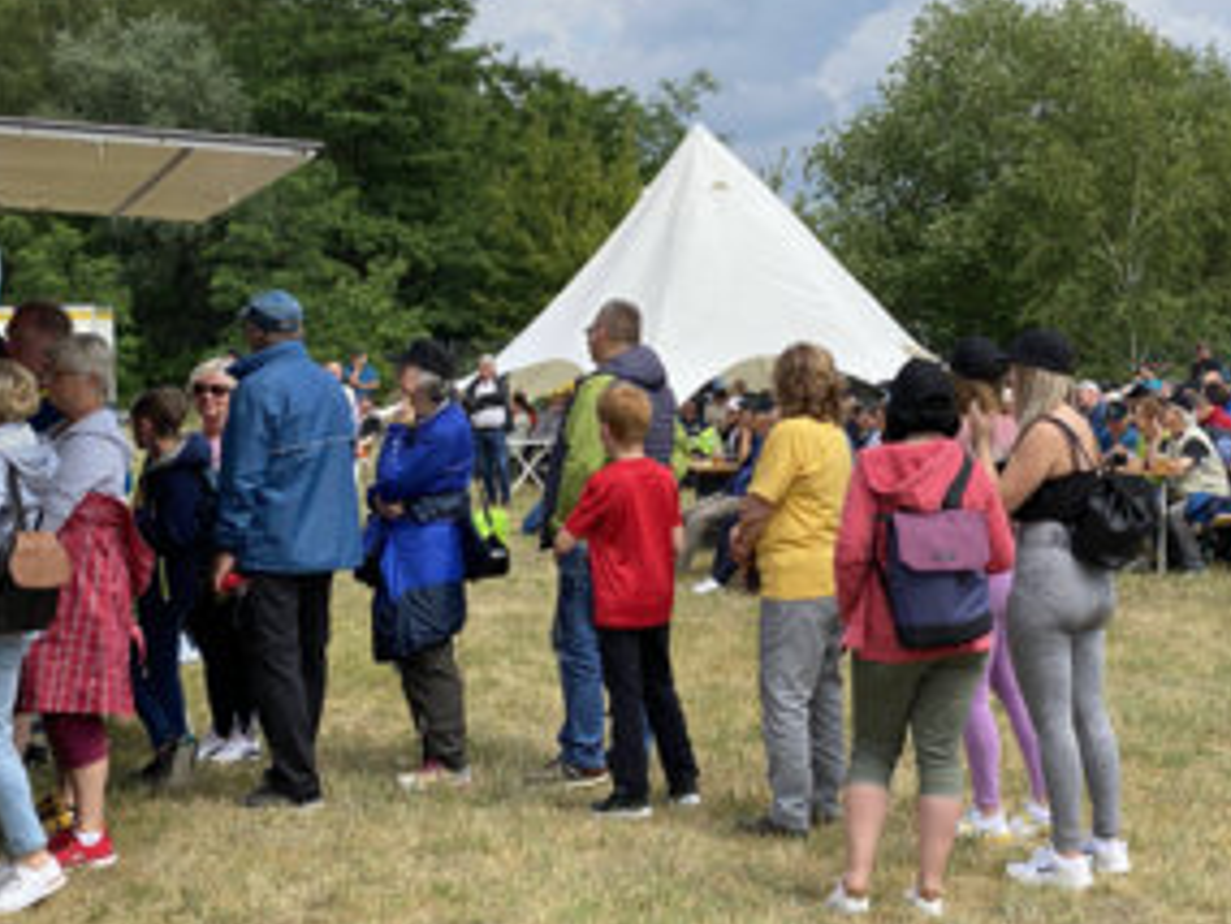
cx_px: 816
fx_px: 2597
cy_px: 345
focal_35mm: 73
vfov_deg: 20.1
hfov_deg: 26.5
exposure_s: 1/1712
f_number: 2
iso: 20
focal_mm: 6
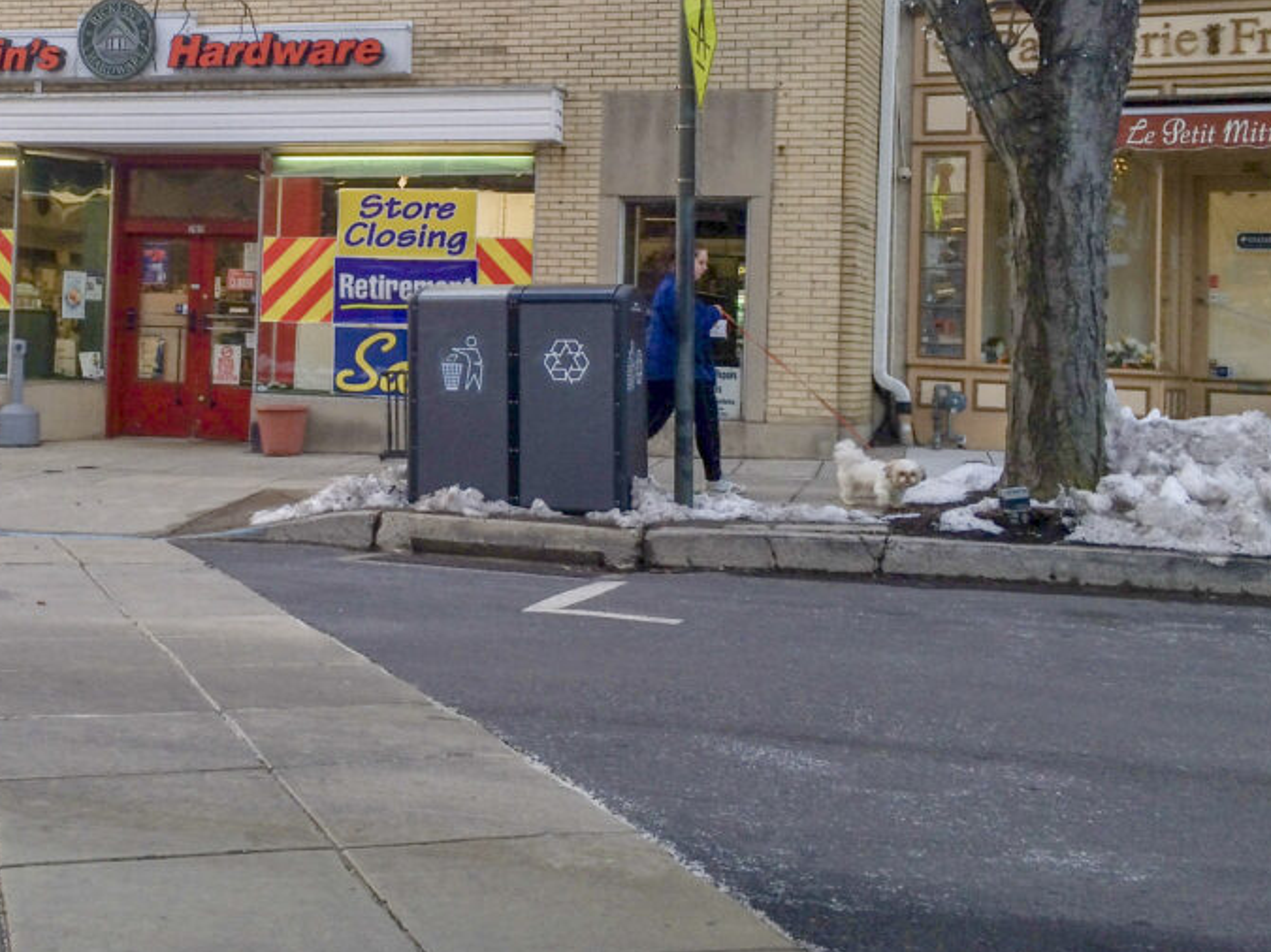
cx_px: 378
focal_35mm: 44
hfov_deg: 42.1
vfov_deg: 32.4
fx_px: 1615
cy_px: 269
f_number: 2.2
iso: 40
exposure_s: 1/120
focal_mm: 4.15
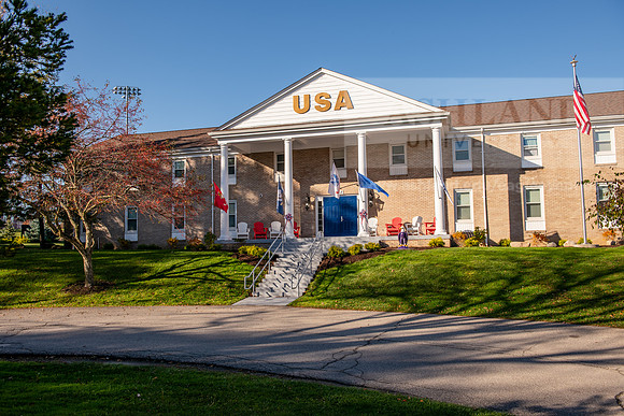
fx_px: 555
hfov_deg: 58.7
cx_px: 312
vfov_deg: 41.1
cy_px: 208
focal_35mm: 32
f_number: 5.6
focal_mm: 32
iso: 80
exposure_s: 1/400
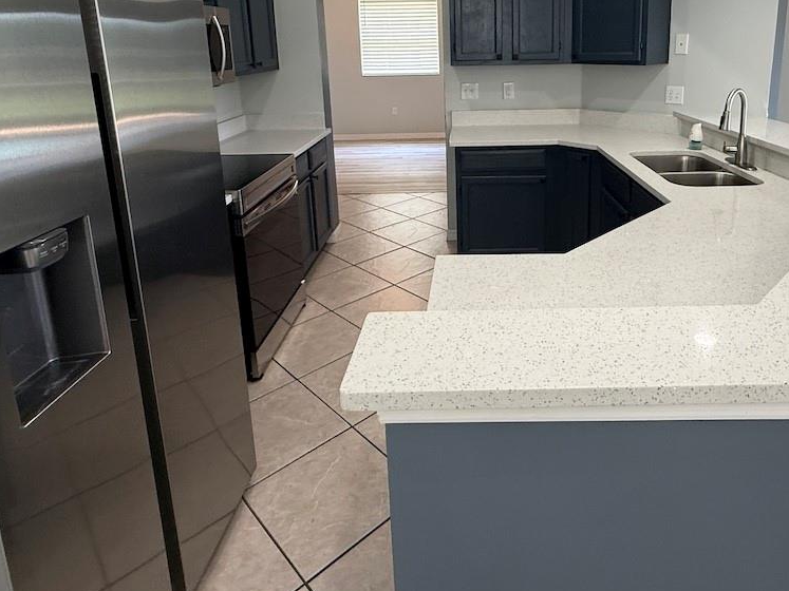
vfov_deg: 54.2
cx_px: 470
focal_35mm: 24
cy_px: 150
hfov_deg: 70.9
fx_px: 547
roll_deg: +1.4
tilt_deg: -11.2
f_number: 2.2
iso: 200
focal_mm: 2.22
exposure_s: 1/120
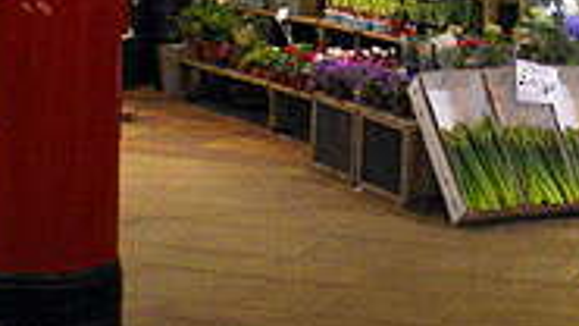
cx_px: 570
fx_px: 1550
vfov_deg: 11.8
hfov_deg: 20.5
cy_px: -31
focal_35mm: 101
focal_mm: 6.3
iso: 400
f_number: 3.1
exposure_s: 1/20
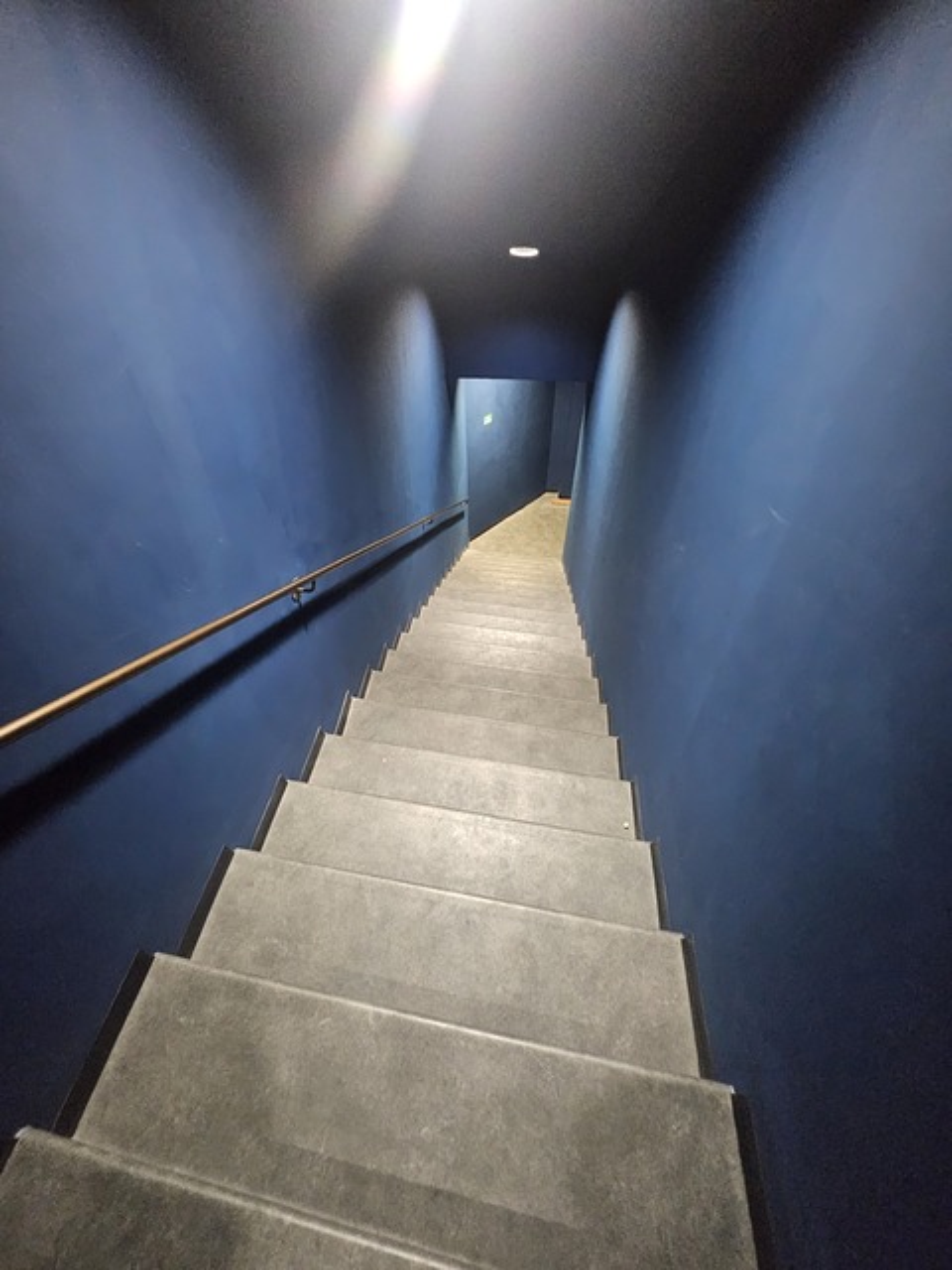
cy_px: 635
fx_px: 477
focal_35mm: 13
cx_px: 476
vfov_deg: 106.2
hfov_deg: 89.9
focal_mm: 1.74
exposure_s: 1/33.3
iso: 800
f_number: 2.2
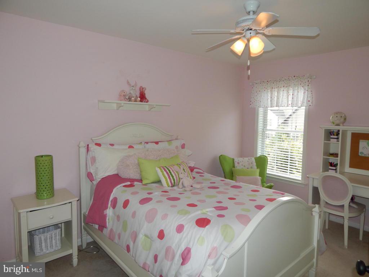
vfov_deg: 58.9
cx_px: 184
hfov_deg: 73.9
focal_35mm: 23
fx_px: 245
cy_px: 138
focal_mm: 4
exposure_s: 1/160
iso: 125
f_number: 3
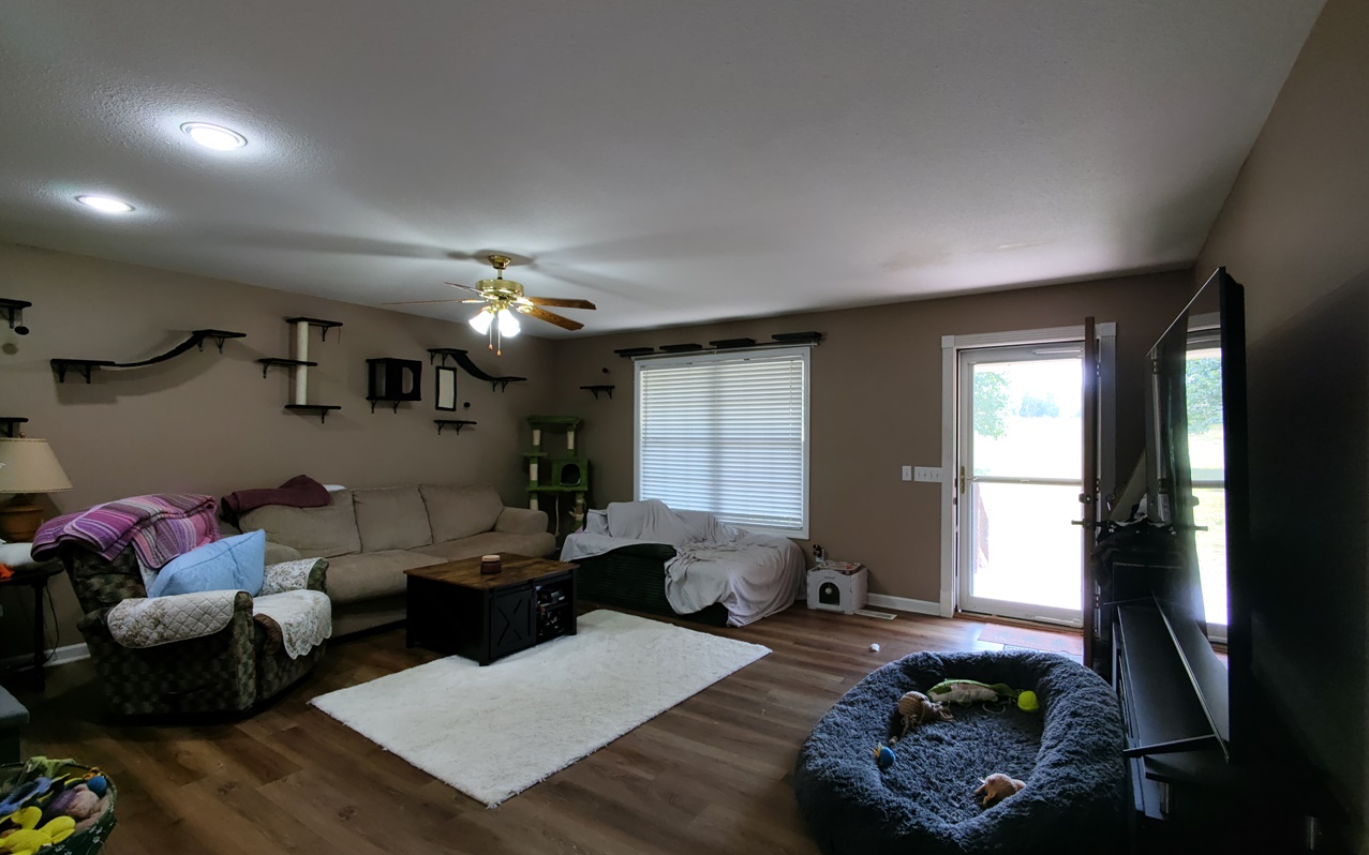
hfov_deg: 94.4
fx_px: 634
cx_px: 685
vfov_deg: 68.0
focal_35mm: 17
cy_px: 434
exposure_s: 1/100
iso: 295
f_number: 2.55
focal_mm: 16
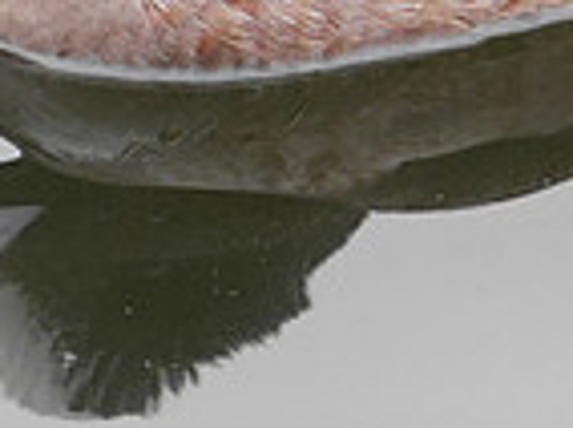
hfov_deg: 0.8
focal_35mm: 2456
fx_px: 40586
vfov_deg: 0.6
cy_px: -123
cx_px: 226
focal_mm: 300
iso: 3200
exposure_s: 1/500
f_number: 8
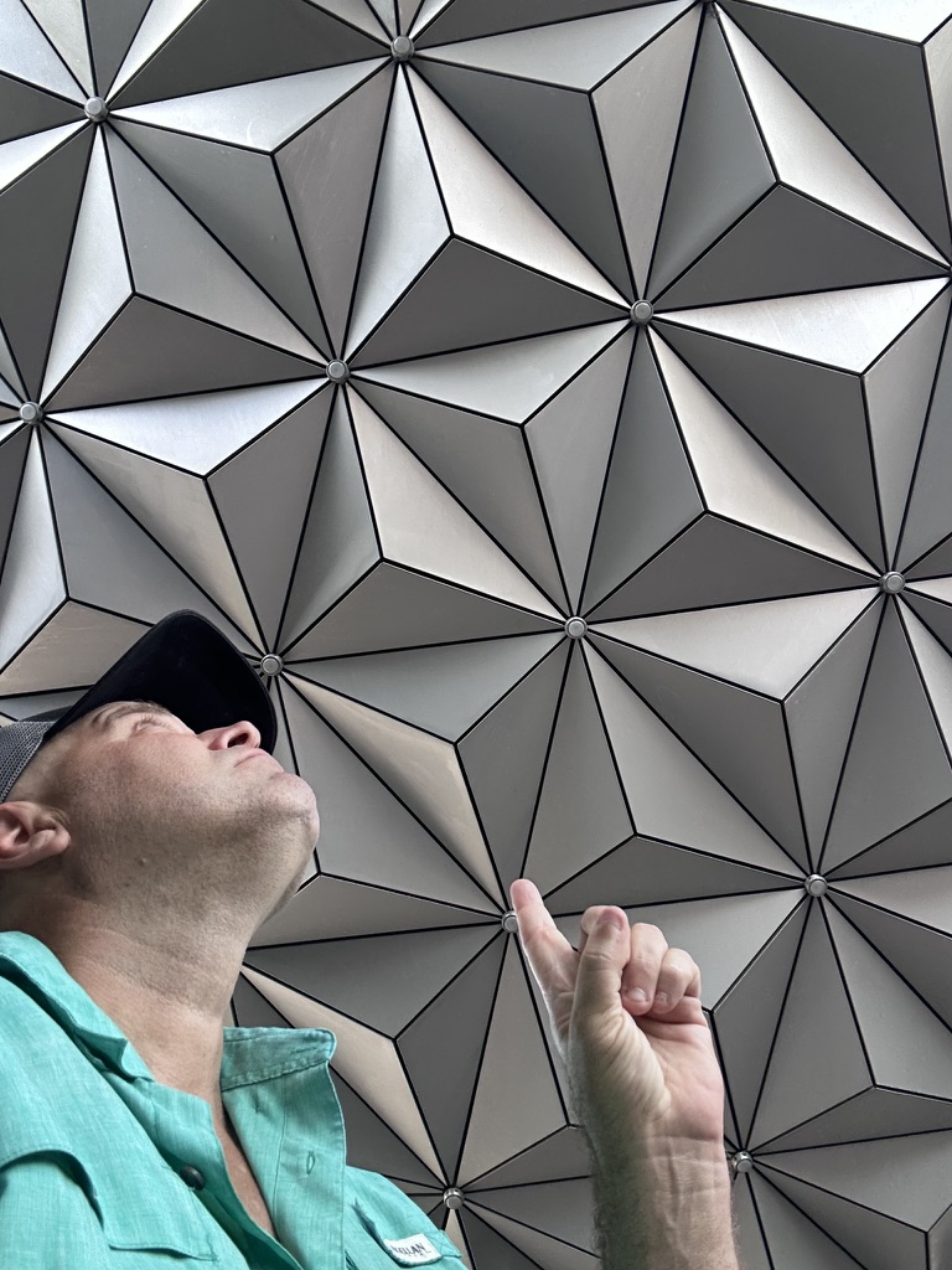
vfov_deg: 60.0
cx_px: 476
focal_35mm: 30
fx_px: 1100
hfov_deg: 46.8
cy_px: 635
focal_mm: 2.69
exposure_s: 1/121
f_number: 1.9
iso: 25
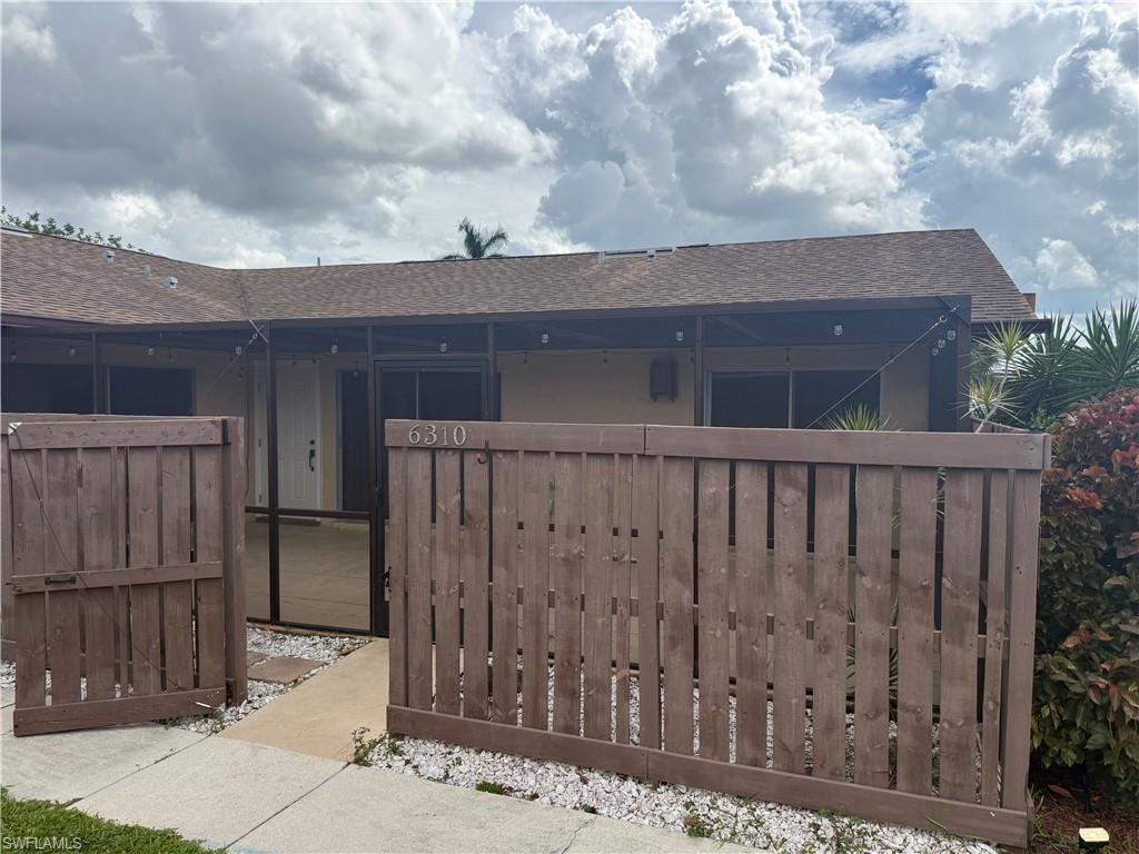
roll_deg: -1.5
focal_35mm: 24
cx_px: 570
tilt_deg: -3.4
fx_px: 790
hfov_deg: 71.6
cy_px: 427
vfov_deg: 56.8
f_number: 1.78
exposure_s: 1/6711
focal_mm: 6.76
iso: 100
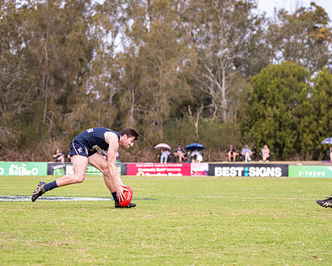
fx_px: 2202
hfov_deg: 8.6
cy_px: 132
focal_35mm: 224
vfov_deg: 6.9
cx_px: 180
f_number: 6.3
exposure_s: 1/1000
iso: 800
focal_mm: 150
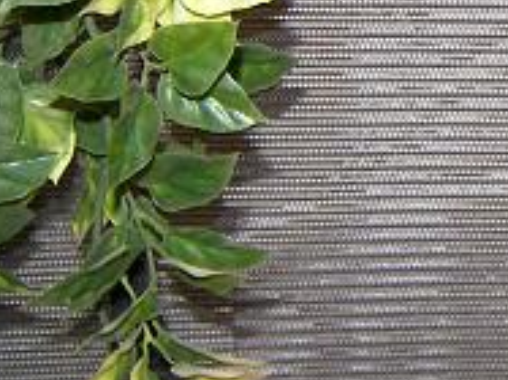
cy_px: -19
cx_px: 1027
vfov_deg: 10.2
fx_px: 2112
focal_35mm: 144
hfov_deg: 12.1
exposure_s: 1/30
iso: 100
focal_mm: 6.4
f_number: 3.2
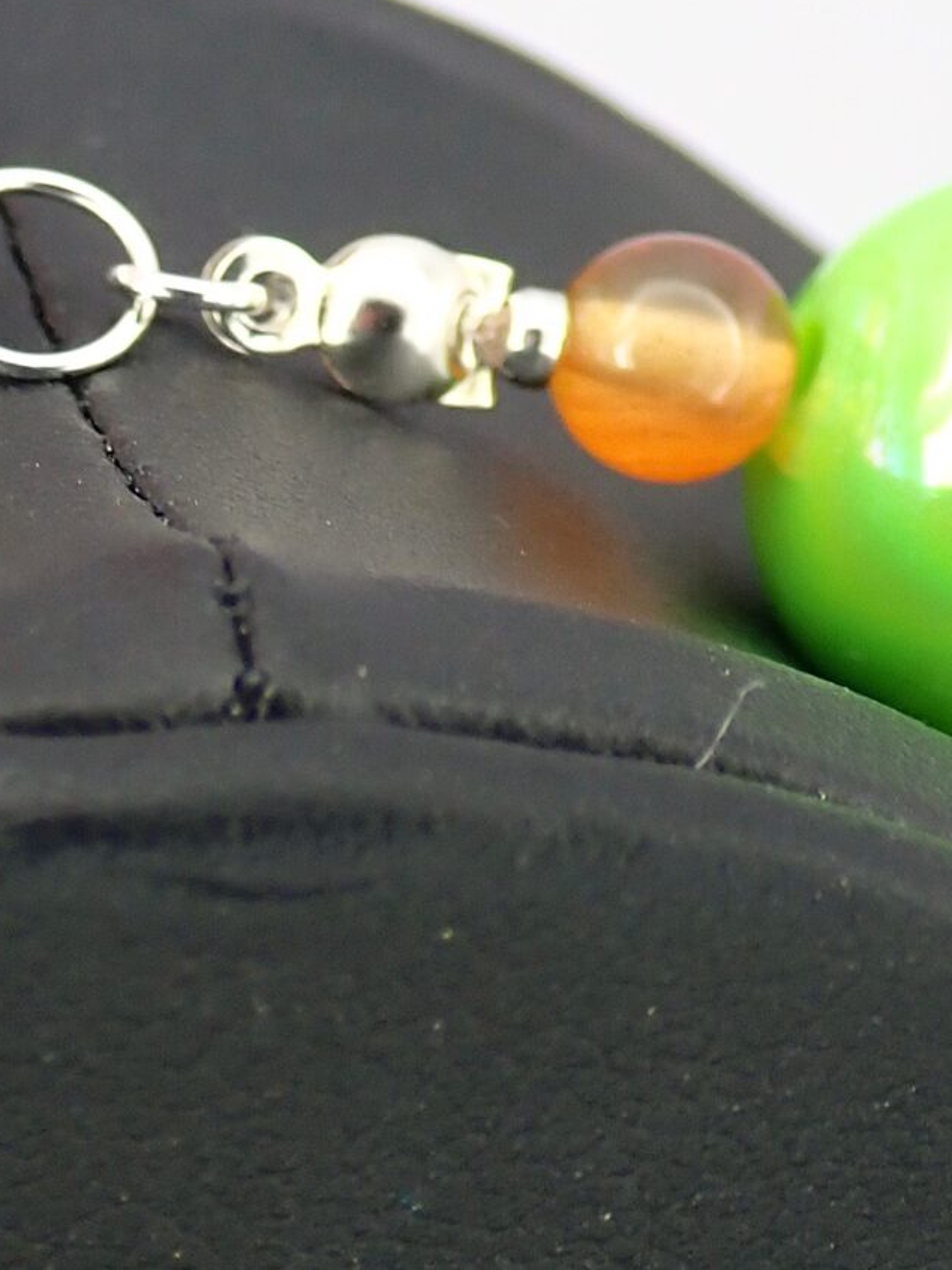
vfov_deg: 13.9
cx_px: 4
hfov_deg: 10.4
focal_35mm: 142
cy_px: 553
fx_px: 5208
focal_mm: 8.4
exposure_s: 1/100
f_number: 3.1
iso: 200
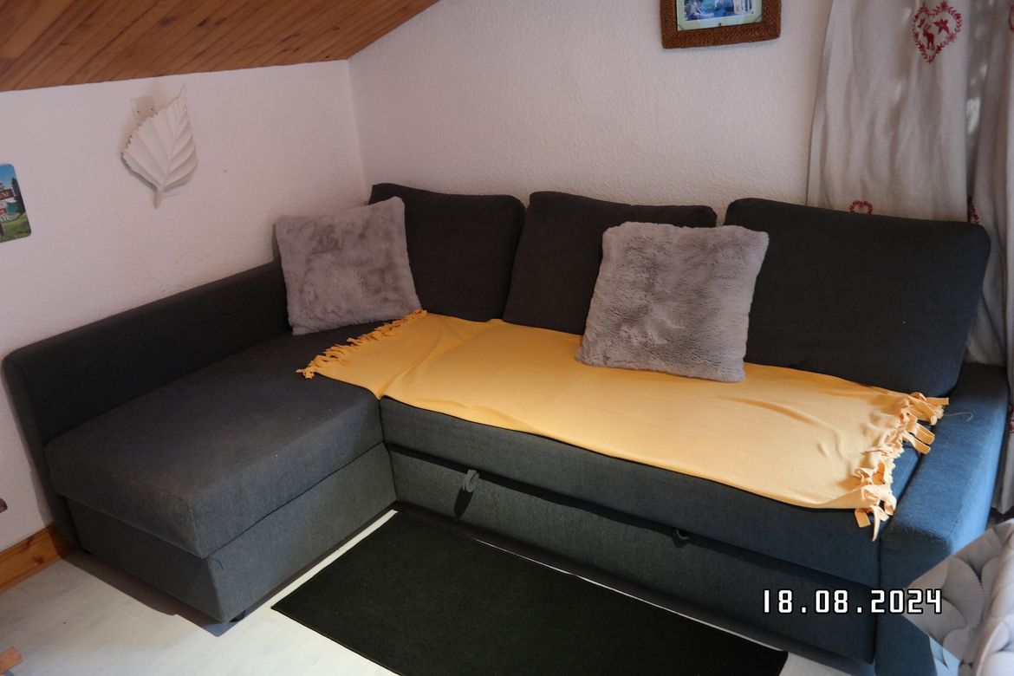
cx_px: 507
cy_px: 338
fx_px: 760
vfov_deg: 47.9
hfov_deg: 67.4
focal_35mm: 27
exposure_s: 1/20
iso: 800
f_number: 3.5
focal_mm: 18
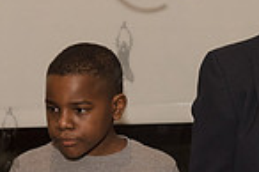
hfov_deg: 14.5
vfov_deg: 10.1
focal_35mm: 135
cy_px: 137
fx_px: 970
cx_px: 351
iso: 1250
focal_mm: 34
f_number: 3.5
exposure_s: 1/400
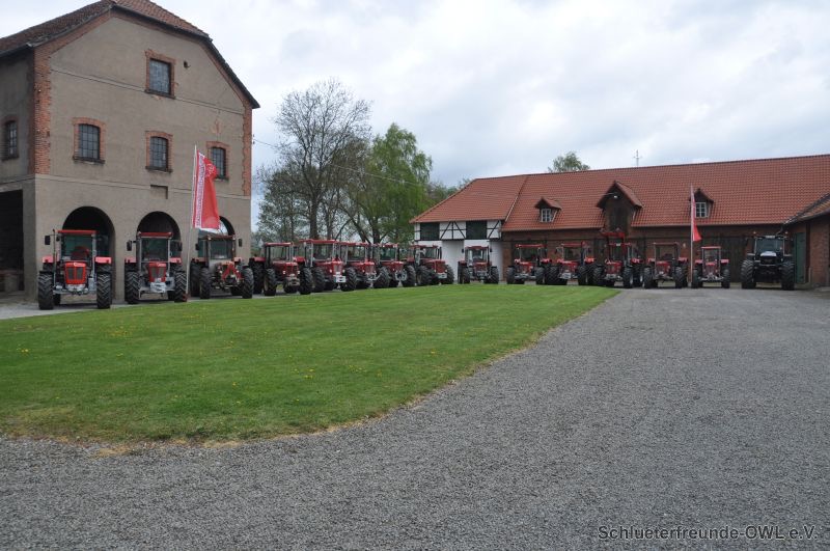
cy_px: 276
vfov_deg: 47.8
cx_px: 415
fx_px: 622
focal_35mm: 27
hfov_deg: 67.5
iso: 200
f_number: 9
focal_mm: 18
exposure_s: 1/320
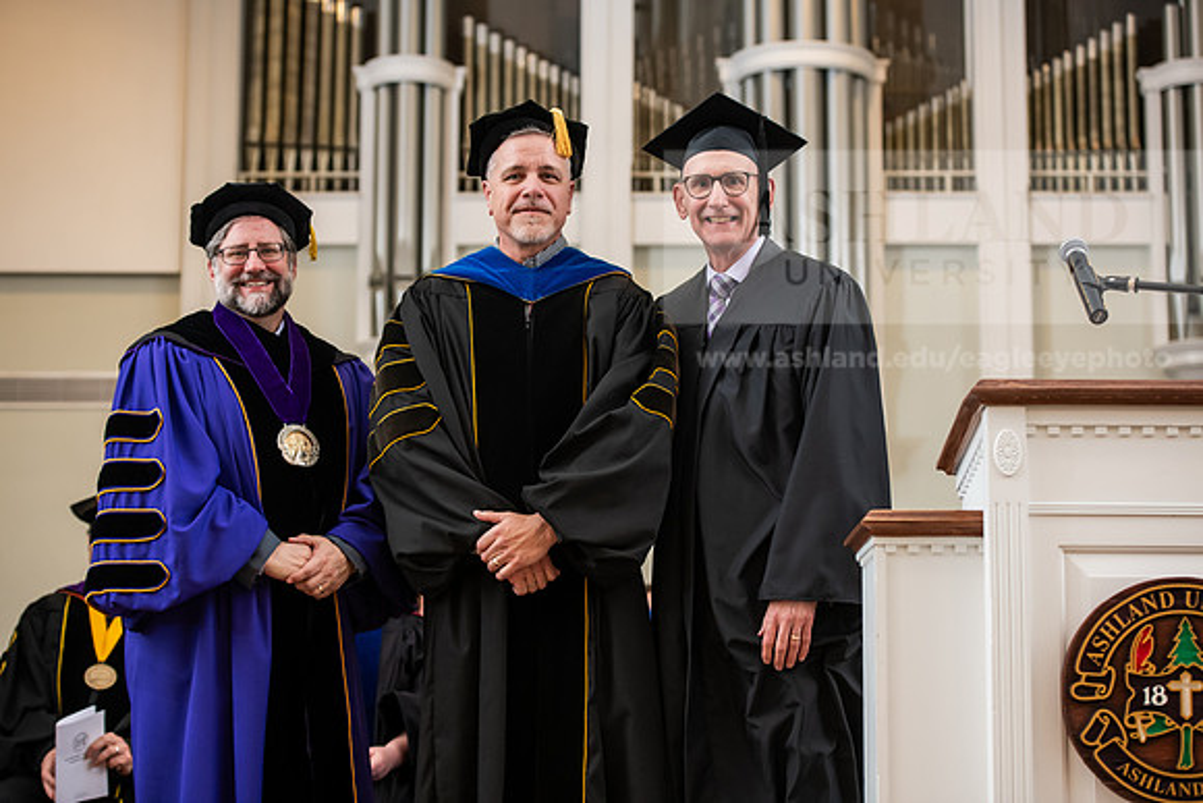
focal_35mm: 78
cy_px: 402
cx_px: 602
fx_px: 2607
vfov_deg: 17.5
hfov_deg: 26.0
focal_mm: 78
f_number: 3.5
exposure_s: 1/200
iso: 1250
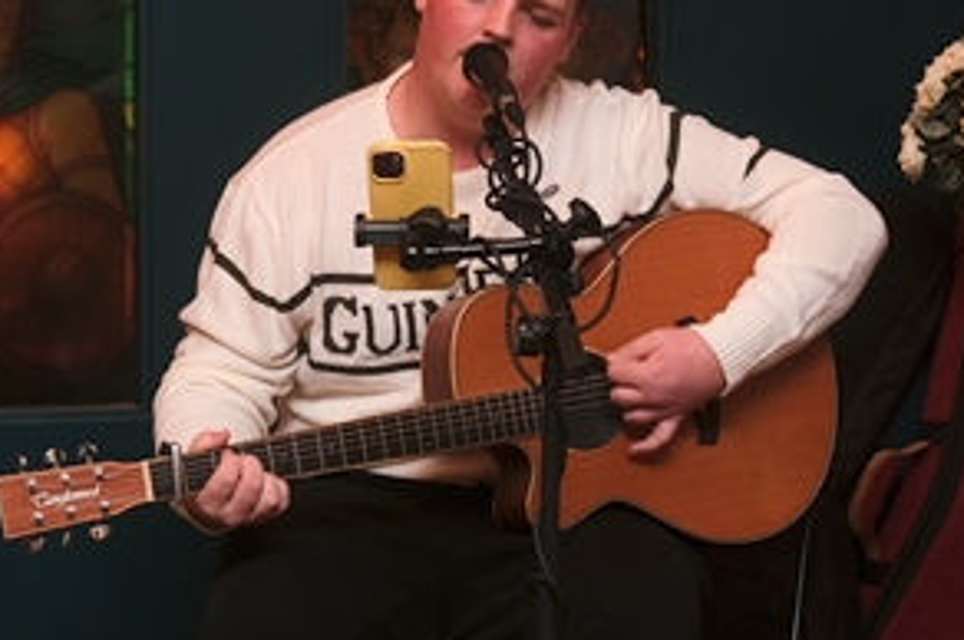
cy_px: 211
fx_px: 2915
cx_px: 650
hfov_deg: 18.7
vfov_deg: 12.5
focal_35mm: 109
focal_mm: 35
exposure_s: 1/125
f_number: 3.2
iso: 400
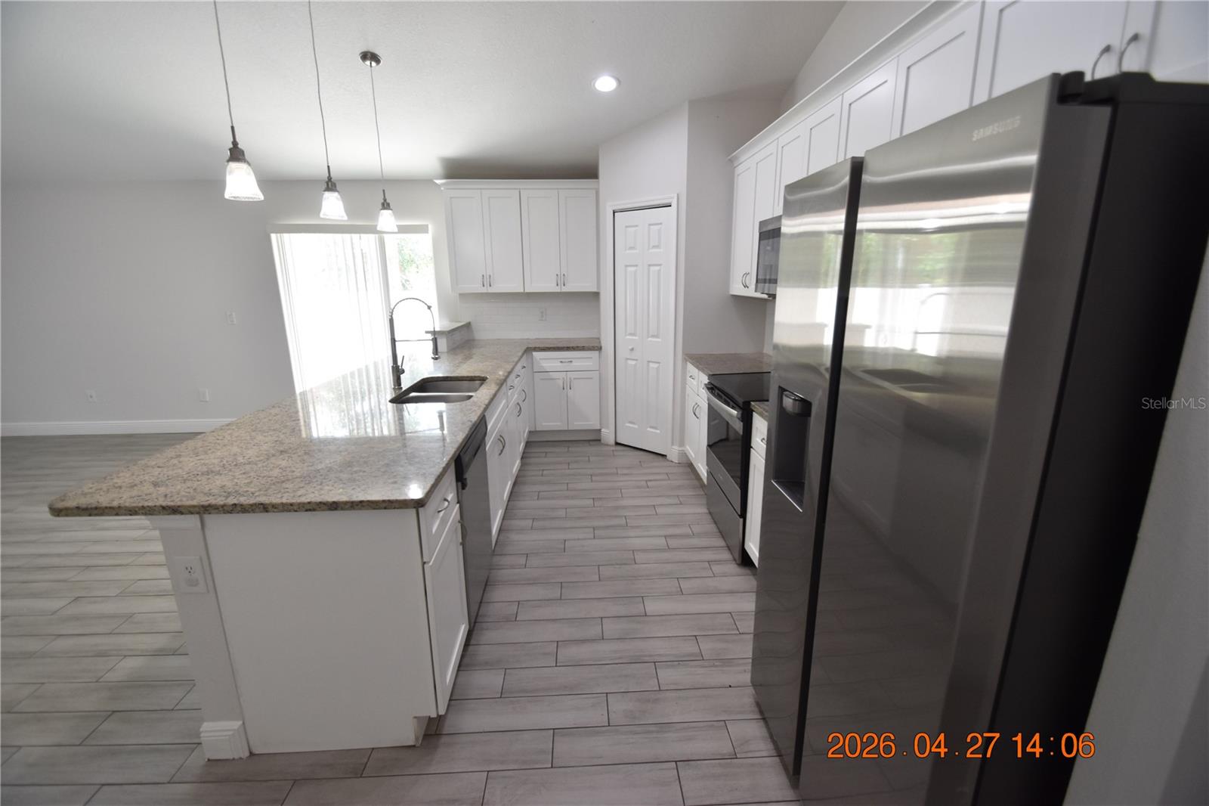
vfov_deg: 77.3
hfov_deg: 100.4
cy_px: 403
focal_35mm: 15
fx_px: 504
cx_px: 604
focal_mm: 10
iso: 800
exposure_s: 1/125
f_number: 3.5
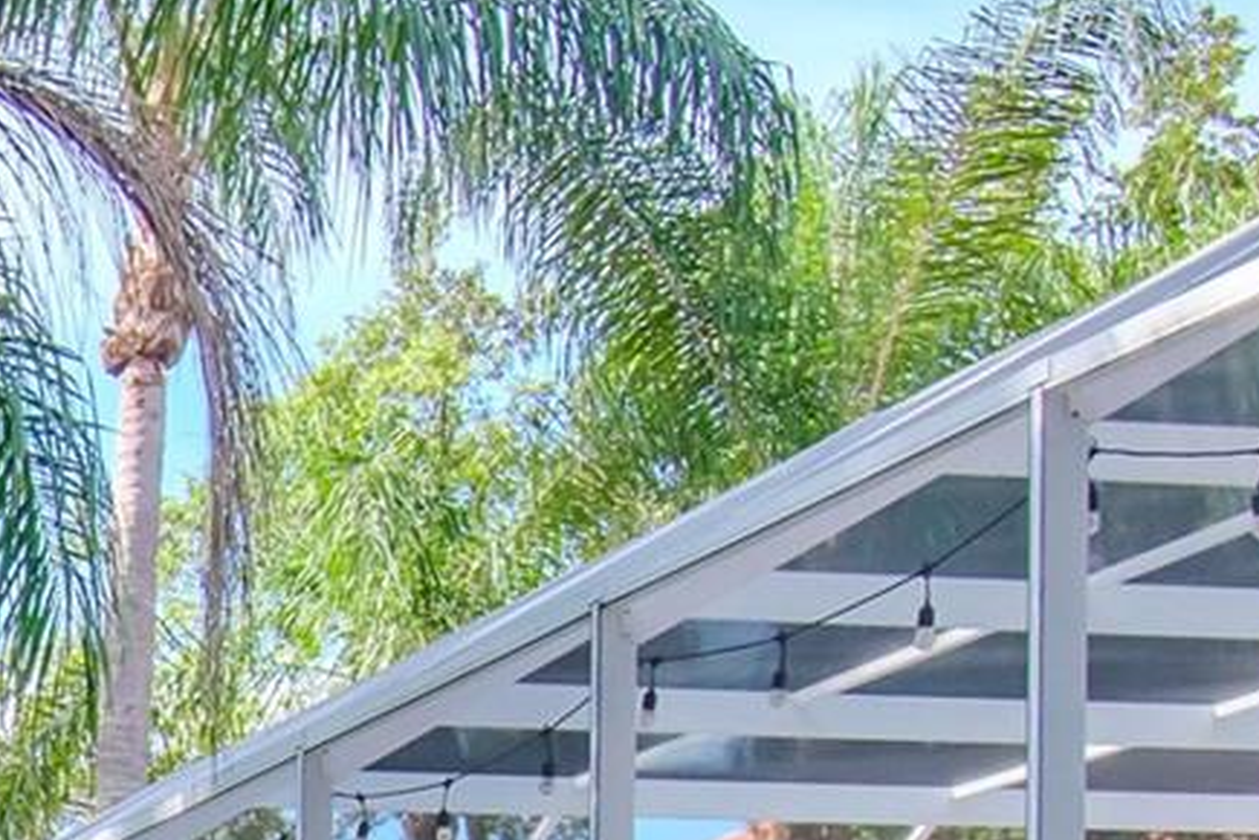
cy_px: 1280
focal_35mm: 105
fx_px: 3666
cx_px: -689
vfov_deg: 12.4
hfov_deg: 17.3
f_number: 11
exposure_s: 1/250
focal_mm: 19
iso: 800
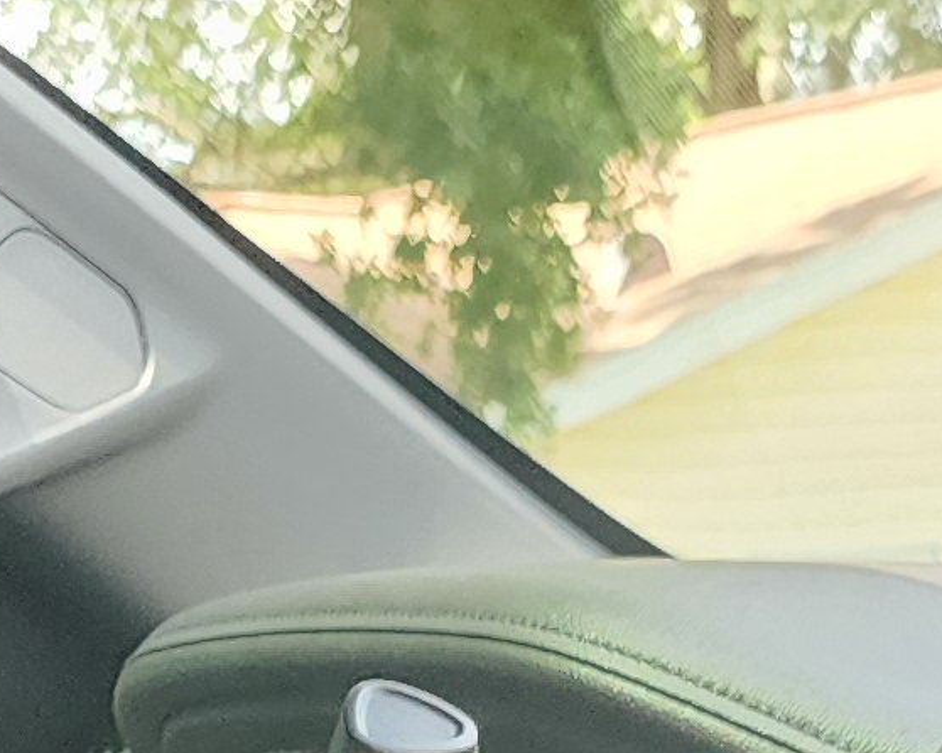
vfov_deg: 8.2
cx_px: 677
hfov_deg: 12.0
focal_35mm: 161
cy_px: 2234
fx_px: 4487
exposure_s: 1/120
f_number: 1.8
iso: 200
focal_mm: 6.4
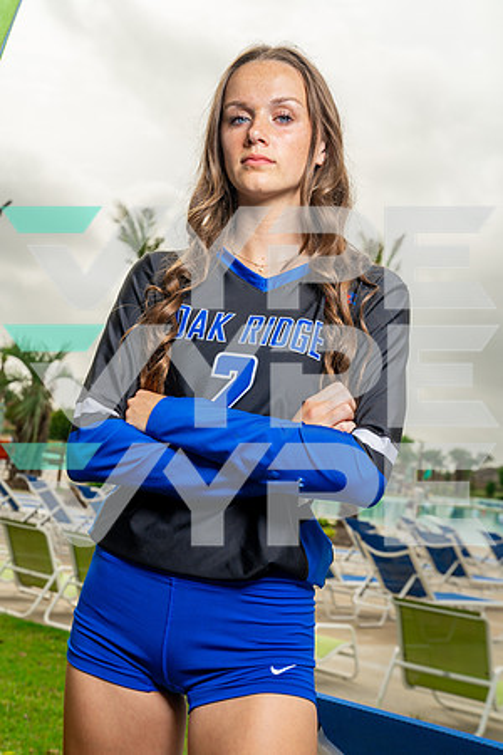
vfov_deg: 36.2
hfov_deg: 24.6
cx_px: 252
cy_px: 378
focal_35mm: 55
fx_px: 1153
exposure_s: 1/250
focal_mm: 55
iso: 125
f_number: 8
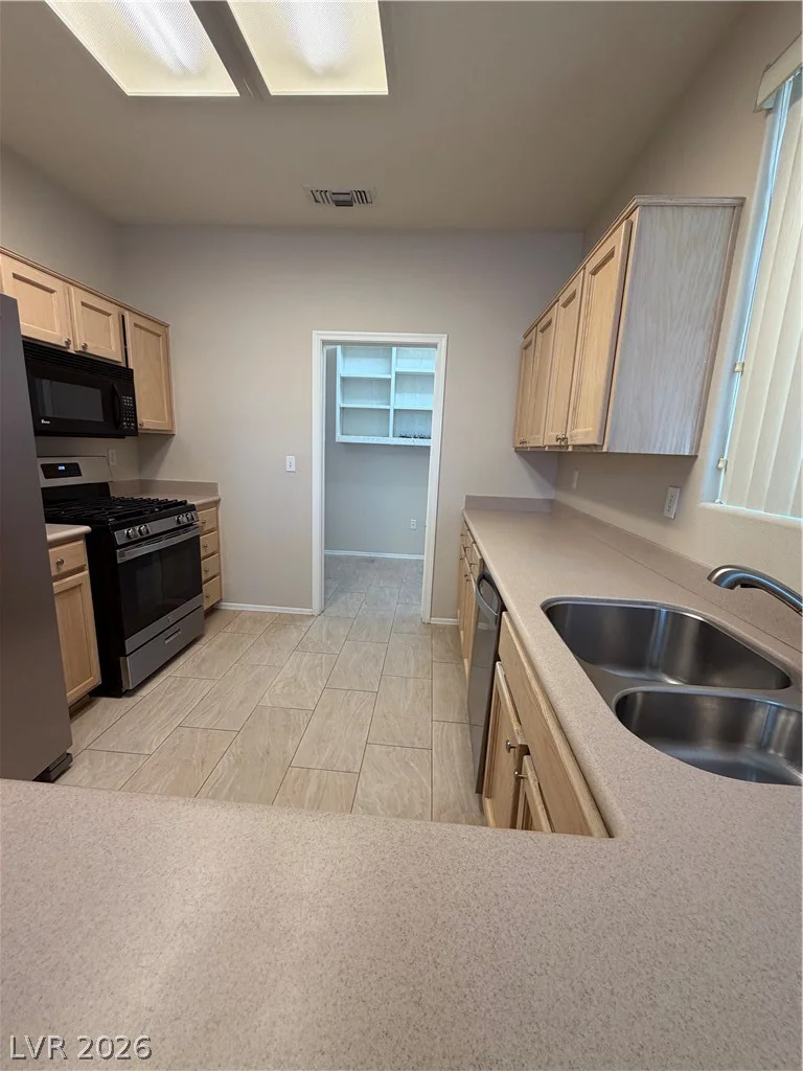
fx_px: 433
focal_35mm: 14
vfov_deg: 102.1
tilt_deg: -11.1
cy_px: 536
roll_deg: -2.4
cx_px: 402
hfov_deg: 85.7
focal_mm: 2.22
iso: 200
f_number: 2.2
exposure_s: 1/120
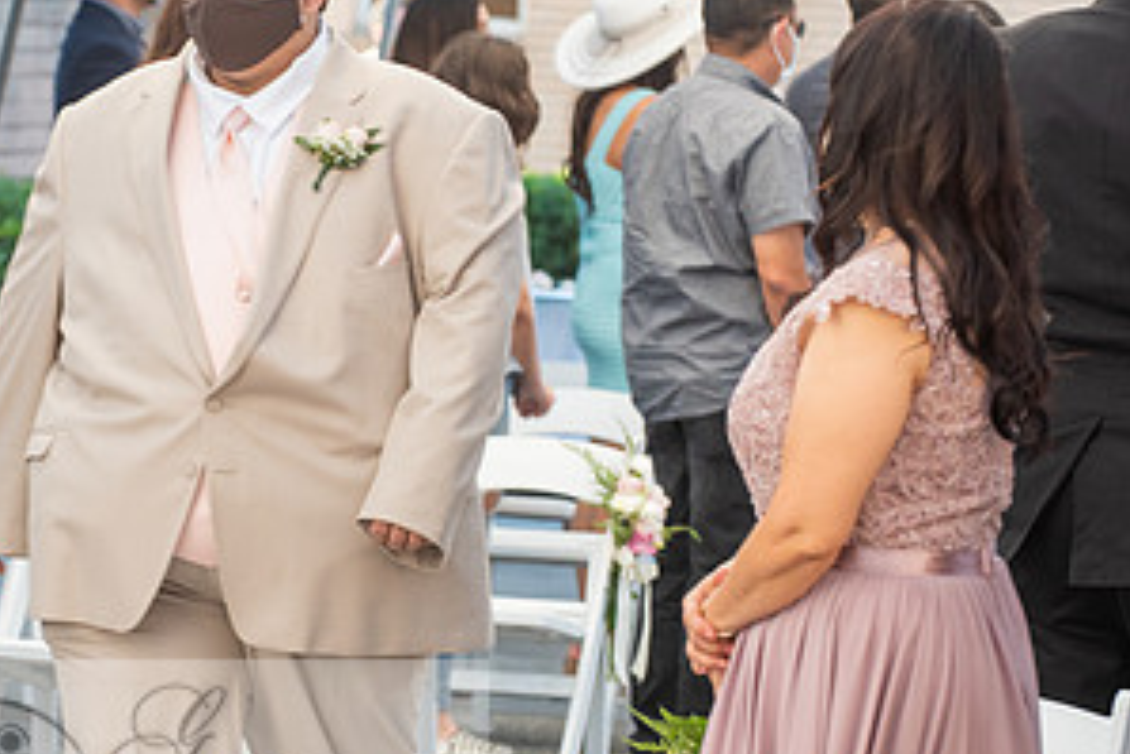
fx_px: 7945
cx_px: 174
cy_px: 392
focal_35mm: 253
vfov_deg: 5.4
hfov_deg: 8.1
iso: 640
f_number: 5.6
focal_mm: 130
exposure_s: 1/125
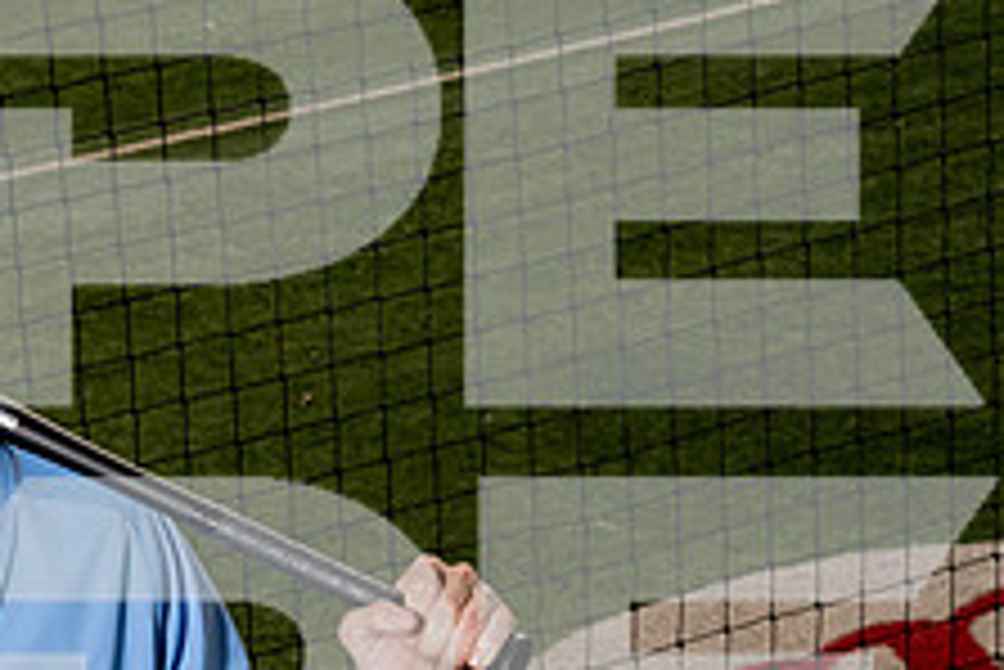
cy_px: 717
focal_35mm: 182
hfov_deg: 11.1
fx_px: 5079
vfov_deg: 7.5
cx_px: -149
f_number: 13
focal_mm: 70
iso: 400
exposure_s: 1/250
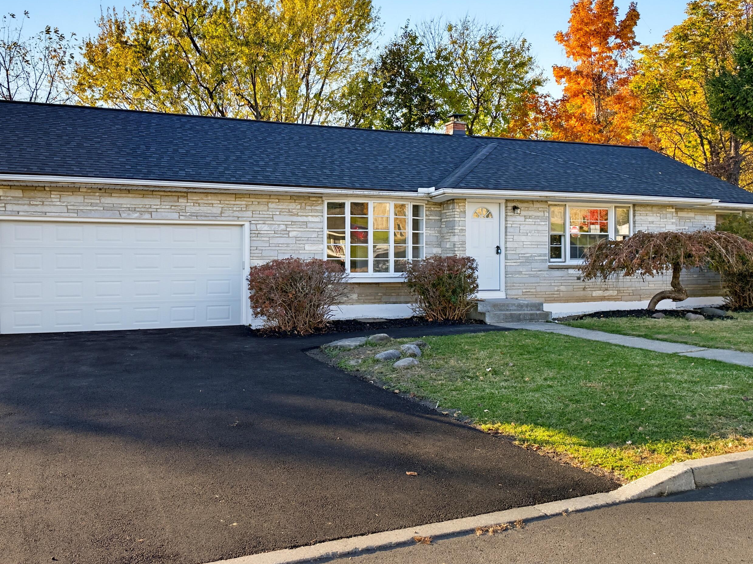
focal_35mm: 29
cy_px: 230
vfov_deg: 48.0
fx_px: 631
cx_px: 334
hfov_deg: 61.5
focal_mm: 6.9
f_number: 1.8
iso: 100
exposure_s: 1/1689
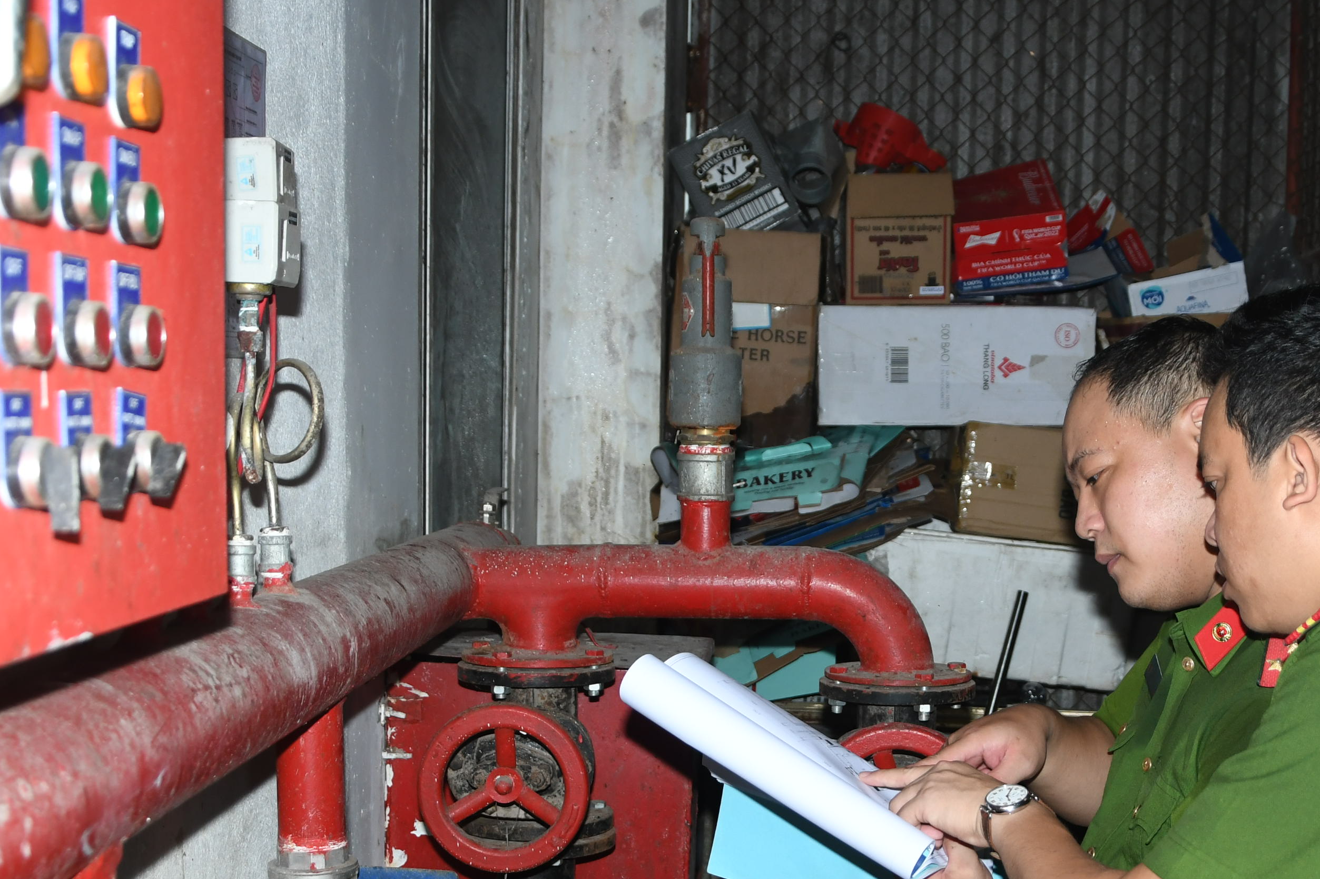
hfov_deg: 35.9
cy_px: 596
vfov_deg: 24.5
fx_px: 2016
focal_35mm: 55
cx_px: 864
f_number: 4
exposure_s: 1/200
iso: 500
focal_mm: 22
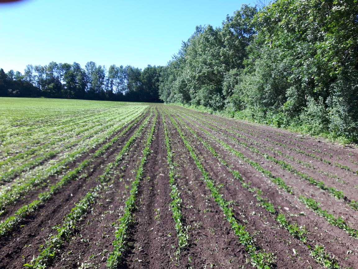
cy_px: 134
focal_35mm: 31
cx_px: 179
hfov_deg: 58.4
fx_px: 321
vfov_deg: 45.4
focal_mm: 3.7
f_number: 1.9
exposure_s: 1/547
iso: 40
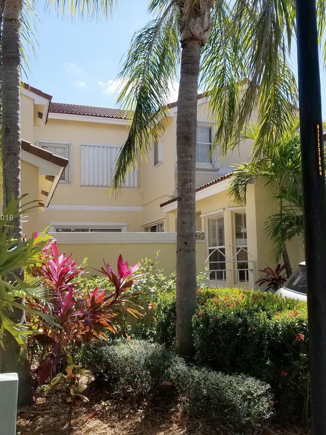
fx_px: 440
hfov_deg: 40.6
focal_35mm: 35
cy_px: 218
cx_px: 189
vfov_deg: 52.6
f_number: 1.7
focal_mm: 4.25
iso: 50
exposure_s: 1/1892
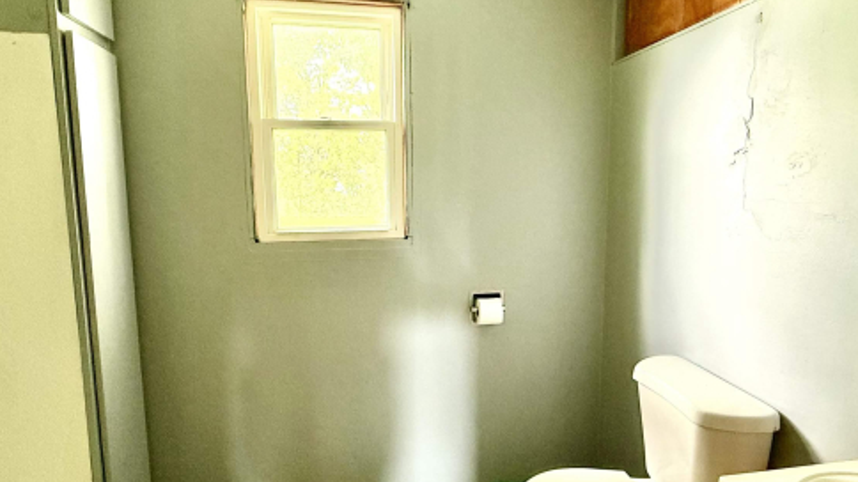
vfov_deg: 53.6
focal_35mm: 21
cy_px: 241
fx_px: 478
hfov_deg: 83.8
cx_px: 451
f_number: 2.2
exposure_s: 1/60
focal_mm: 2.22
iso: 500
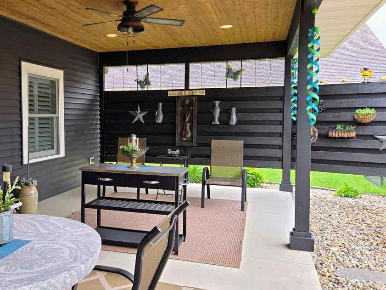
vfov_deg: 40.7
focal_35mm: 35
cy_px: 138
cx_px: 133
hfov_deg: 51.8
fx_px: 390
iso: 25
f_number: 1.8
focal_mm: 5.4
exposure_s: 1/154
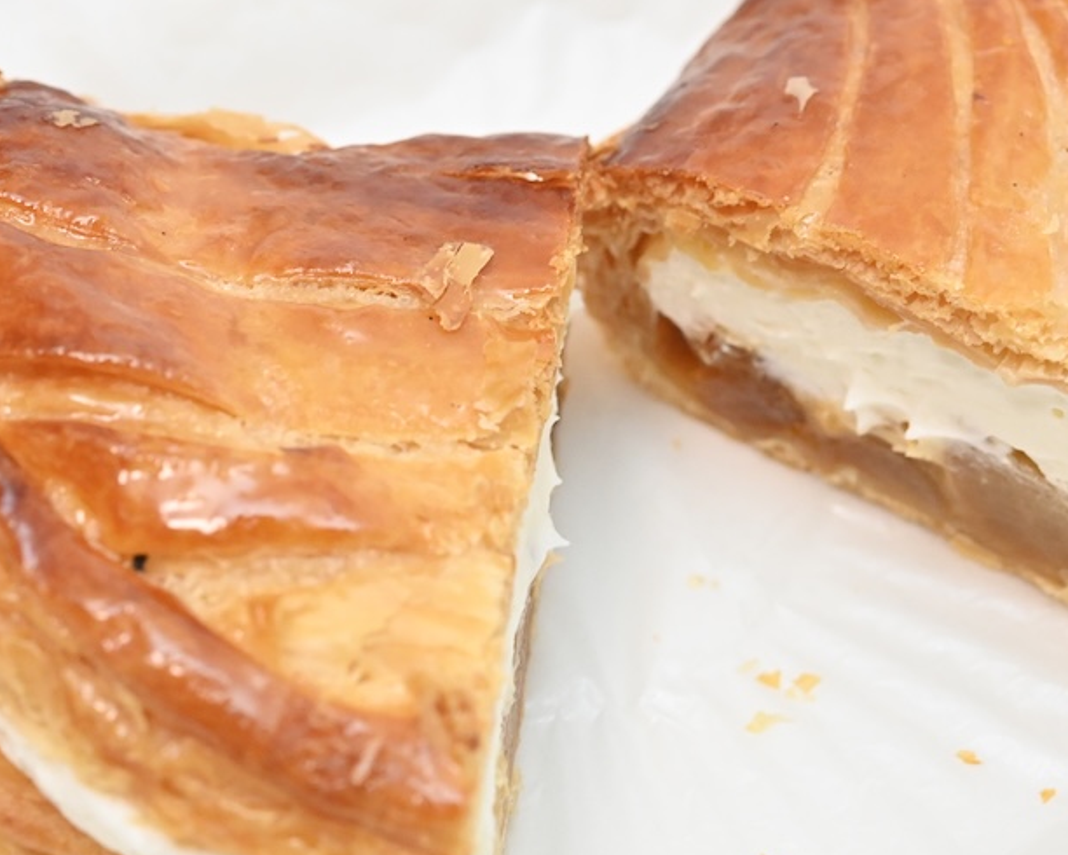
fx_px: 2909
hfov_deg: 20.8
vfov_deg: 16.7
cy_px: 425
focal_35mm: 92
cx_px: 576
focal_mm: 60
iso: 6400
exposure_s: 1/200
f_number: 8
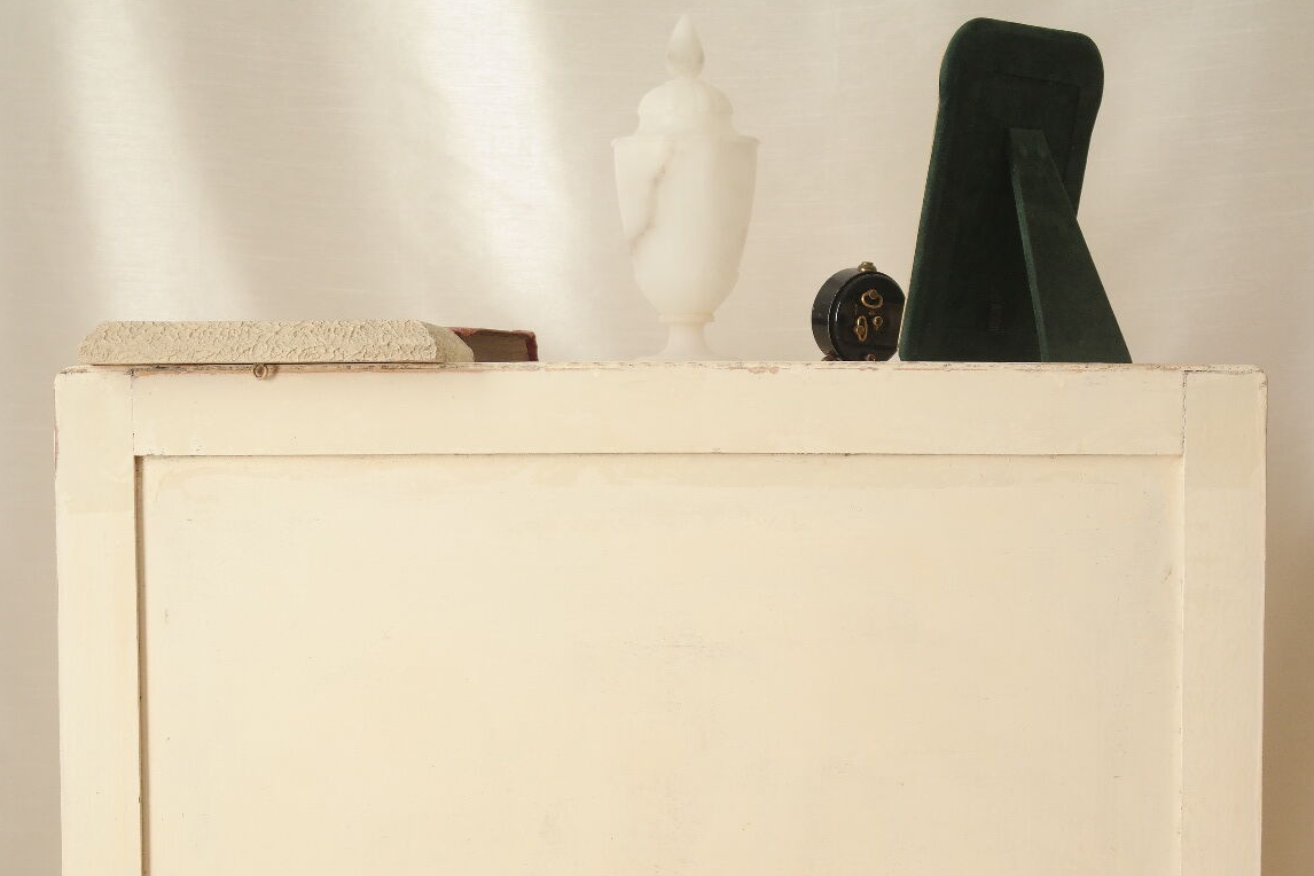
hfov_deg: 19.6
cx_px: 656
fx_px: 3796
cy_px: 859
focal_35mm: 104
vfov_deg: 13.0
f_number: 5.6
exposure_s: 1/30
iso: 400
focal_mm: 45
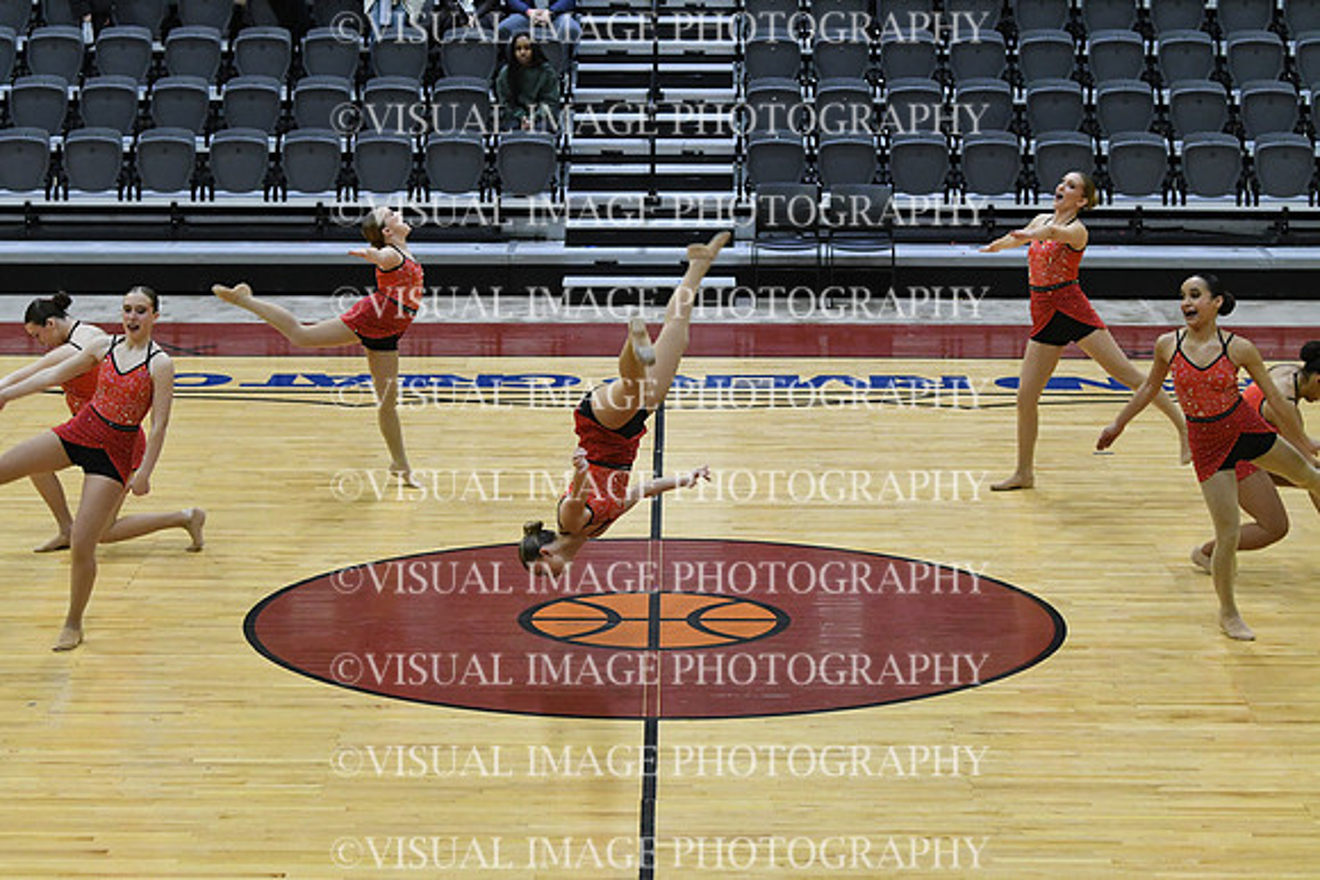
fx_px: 3851
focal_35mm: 105
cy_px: 440
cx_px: 660
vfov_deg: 13.0
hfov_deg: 19.5
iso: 5000
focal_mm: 70
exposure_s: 1/500
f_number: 4
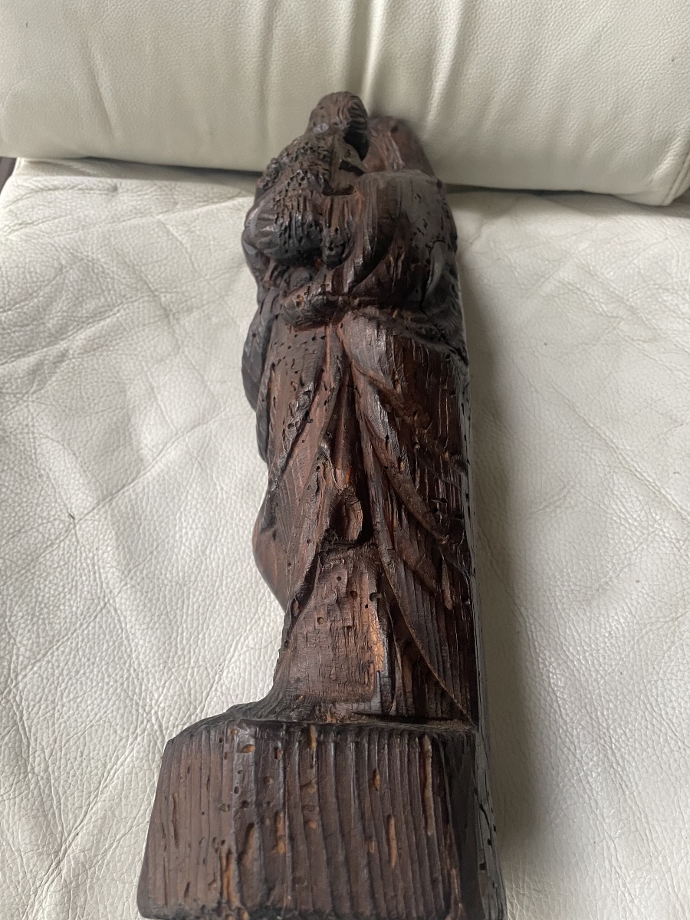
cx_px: 345
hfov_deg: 53.1
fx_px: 691
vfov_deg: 67.3
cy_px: 460
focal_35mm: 26
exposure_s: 1/60
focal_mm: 4.2
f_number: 1.6
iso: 250
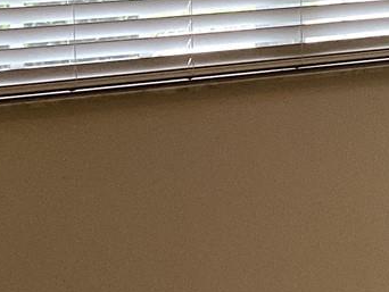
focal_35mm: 145
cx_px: 584
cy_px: -122
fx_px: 1631
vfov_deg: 10.0
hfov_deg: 12.9
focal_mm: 3.3
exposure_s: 1/60
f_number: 2.4
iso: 100
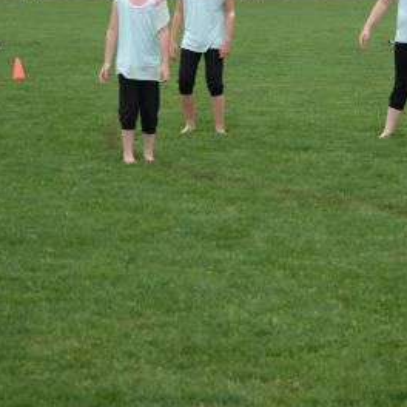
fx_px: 1889
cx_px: 339
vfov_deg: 12.3
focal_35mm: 142
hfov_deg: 12.2
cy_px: 123
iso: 200
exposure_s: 1/125
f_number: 5
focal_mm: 45
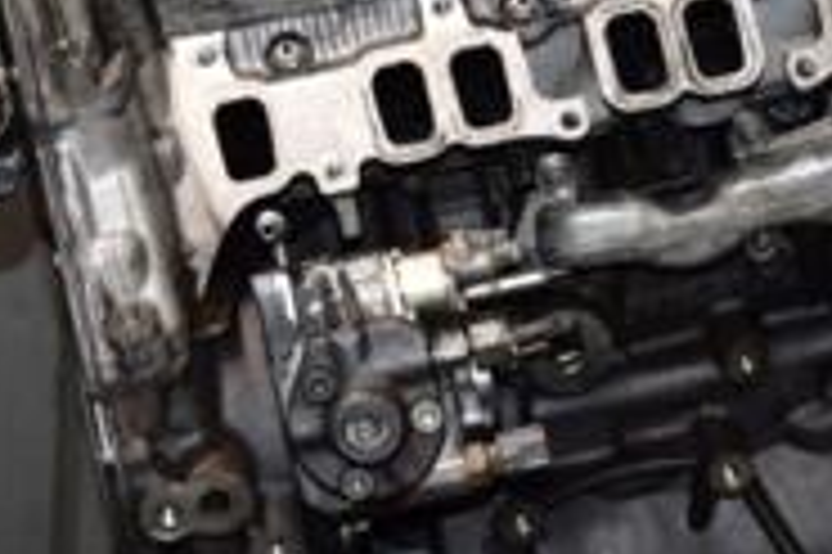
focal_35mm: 122
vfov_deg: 11.2
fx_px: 2808
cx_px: 751
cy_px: 320
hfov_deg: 16.6
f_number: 5
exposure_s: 1/60
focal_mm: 25
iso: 800
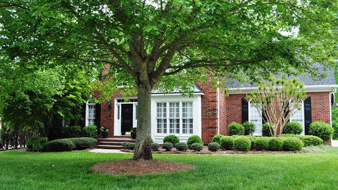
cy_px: 91
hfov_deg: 61.0
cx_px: 168
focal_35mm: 32
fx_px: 287
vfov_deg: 36.7
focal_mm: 20
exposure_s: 1/125
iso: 200
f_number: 5.6
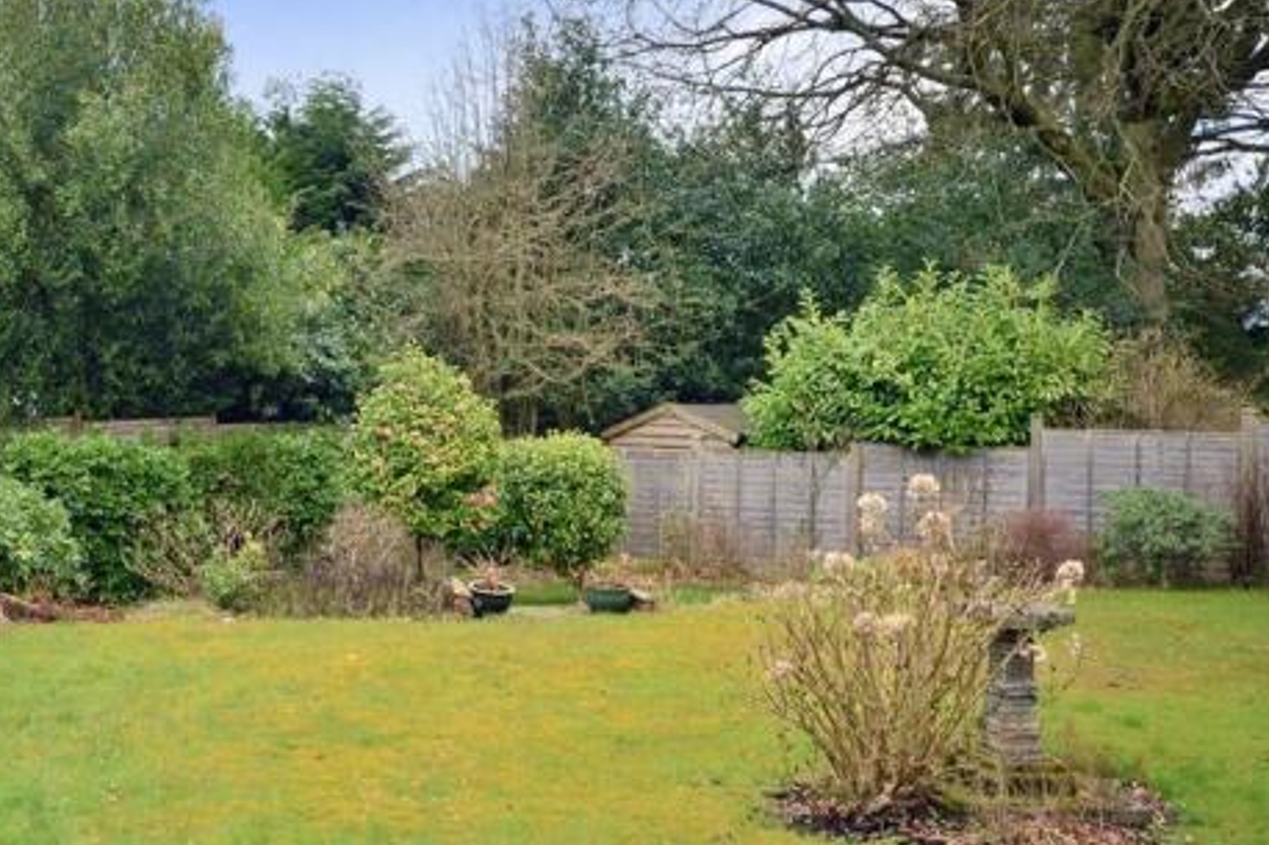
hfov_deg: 44.5
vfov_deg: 31.1
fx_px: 1515
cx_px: 388
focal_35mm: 43
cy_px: 386
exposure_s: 1/200
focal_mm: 20
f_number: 7.1
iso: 400
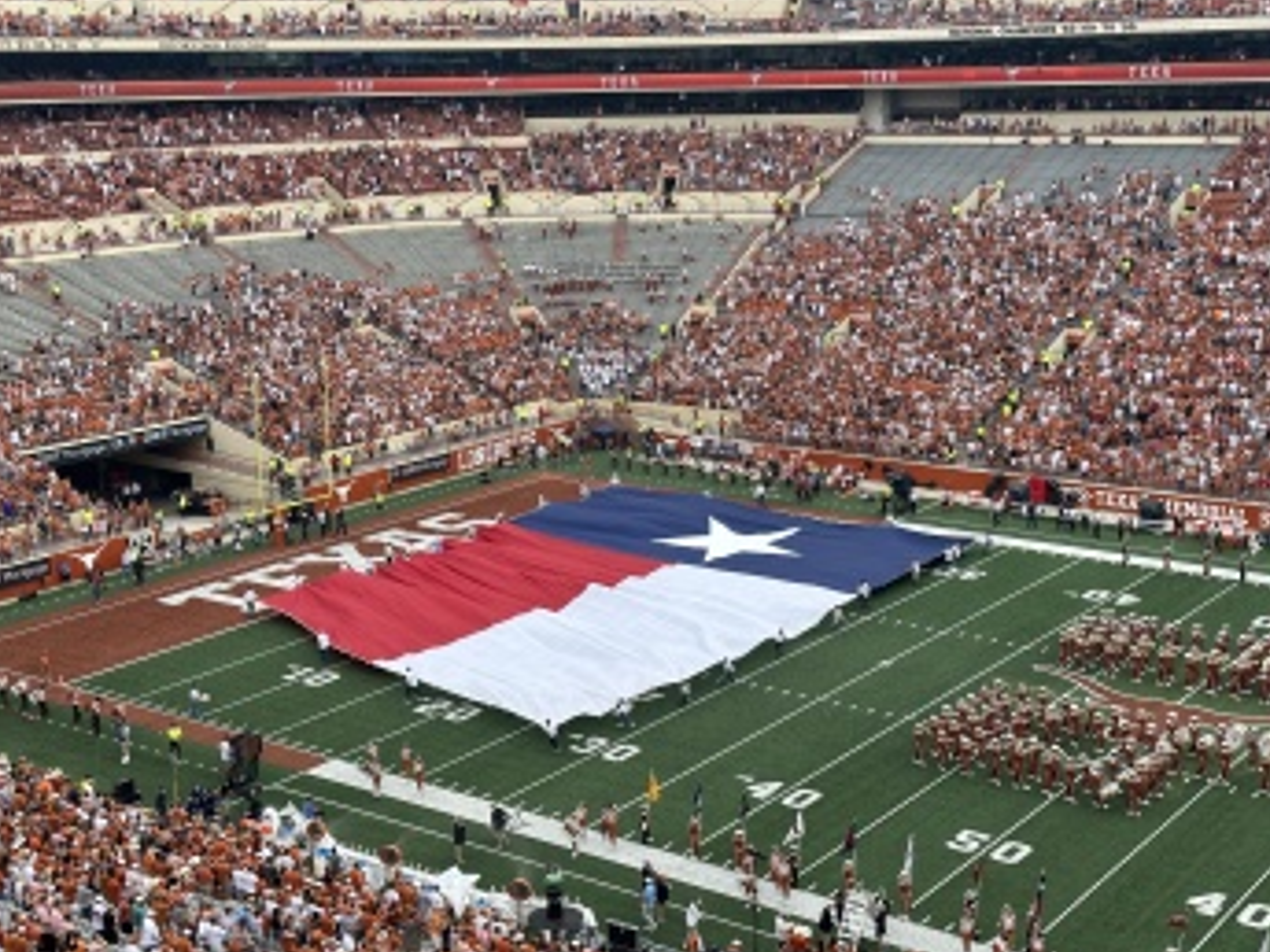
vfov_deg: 28.6
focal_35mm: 51
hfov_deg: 37.5
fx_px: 1871
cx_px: 635
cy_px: 483
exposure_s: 1/1475
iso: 64
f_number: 1.78
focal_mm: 6.86
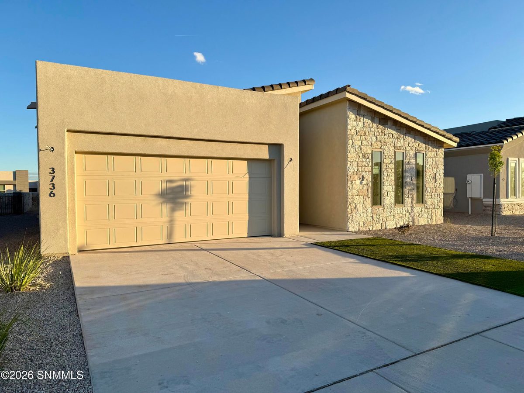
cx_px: 262
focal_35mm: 24
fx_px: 363
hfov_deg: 71.6
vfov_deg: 56.8
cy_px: 196
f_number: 1.78
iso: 80
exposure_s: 1/2169
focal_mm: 6.76
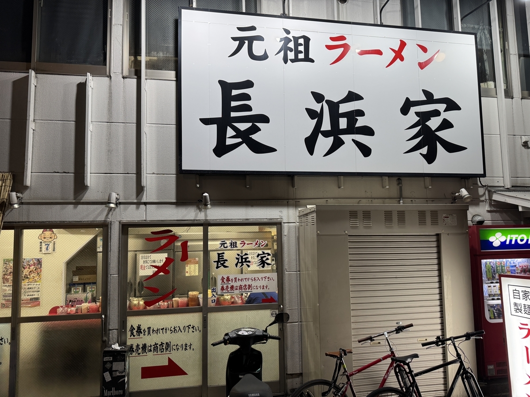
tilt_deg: +5.0
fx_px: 367
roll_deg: +0.9
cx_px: 265
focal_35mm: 24
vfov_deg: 56.8
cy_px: 198
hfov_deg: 71.6
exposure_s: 1/120
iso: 125
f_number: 1.78
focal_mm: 6.76
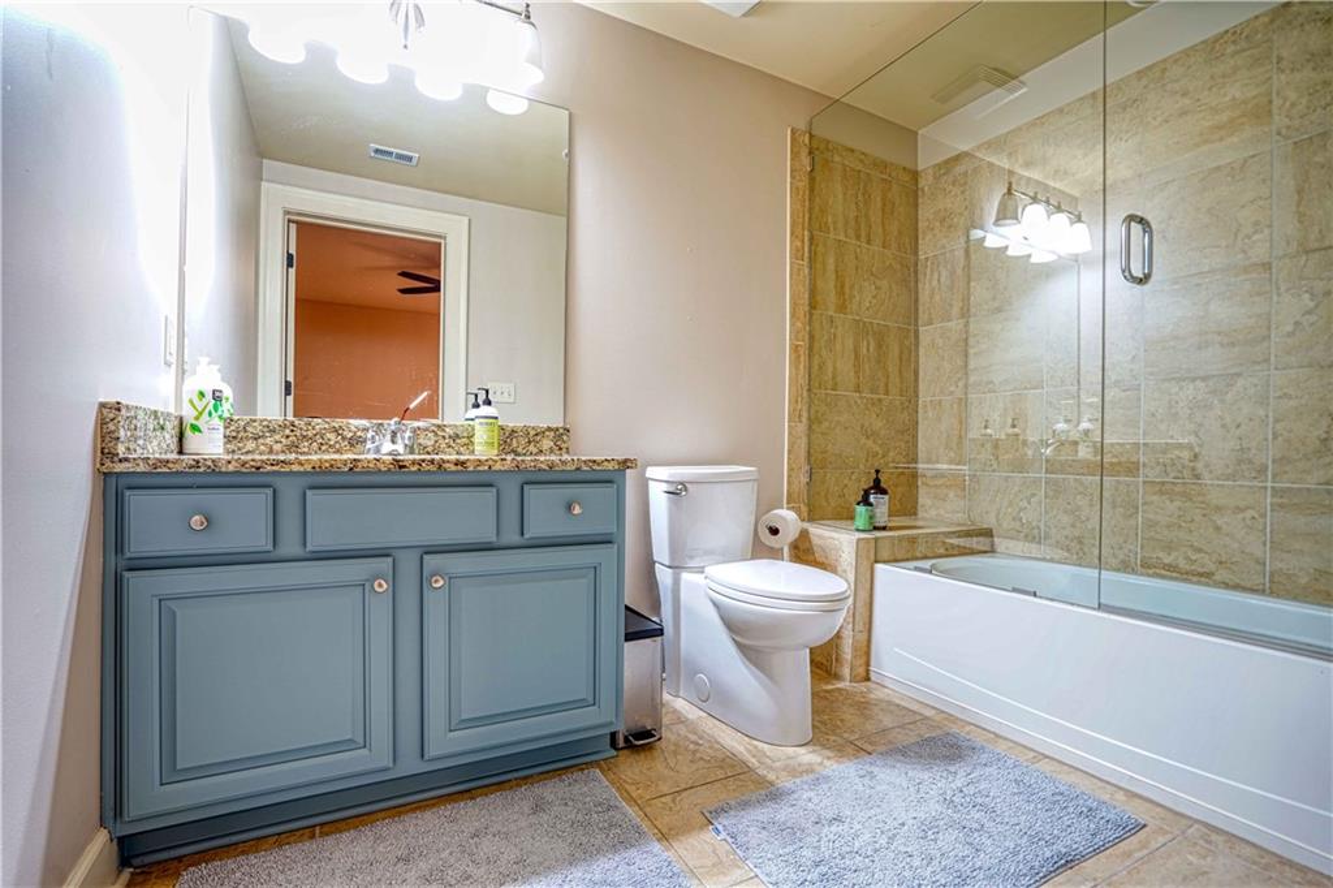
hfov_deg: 96.8
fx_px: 592
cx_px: 666
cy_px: 444
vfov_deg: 73.7
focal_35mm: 16
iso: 100
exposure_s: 1/2
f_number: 4
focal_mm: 16
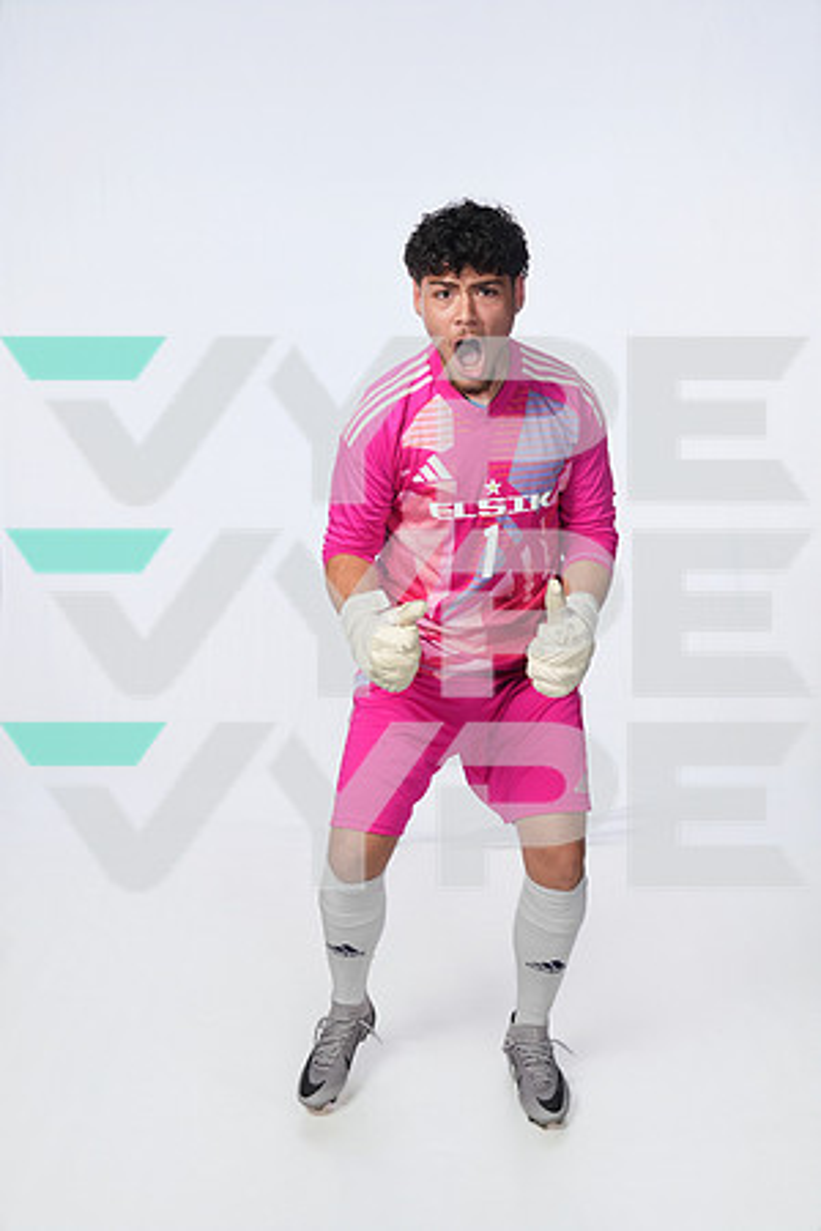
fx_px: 1266
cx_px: 410
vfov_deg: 51.9
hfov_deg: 35.9
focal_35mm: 37
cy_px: 616
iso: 800
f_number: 8
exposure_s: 1/250
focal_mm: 37
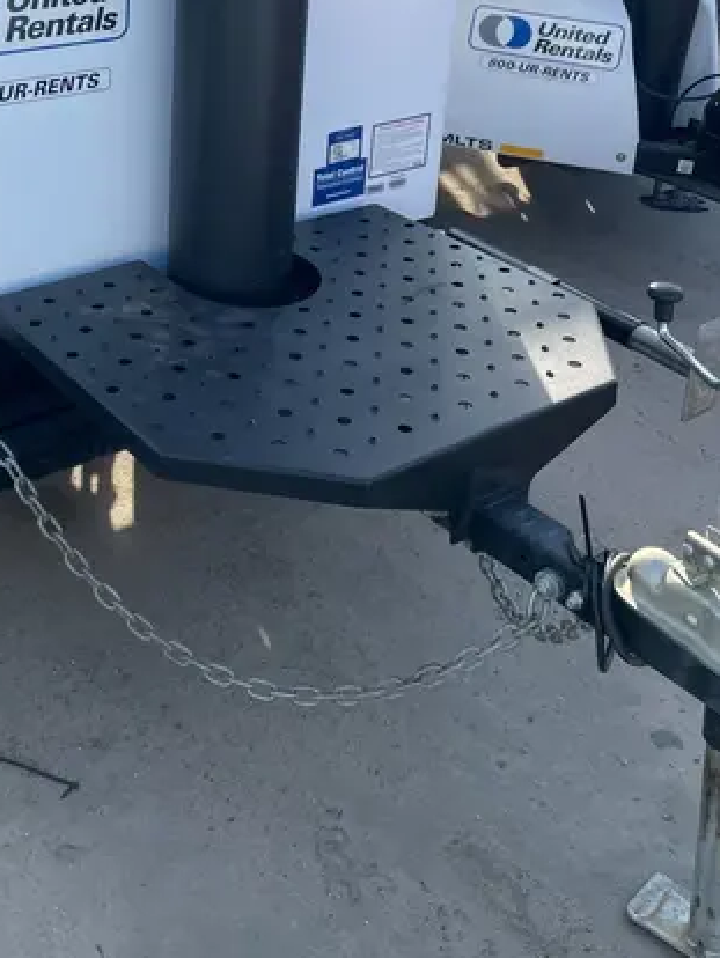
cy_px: 117
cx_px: 120
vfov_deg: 38.7
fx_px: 1274
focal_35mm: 46
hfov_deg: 30.6
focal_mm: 4.2
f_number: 1.6
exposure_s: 1/1195
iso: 50
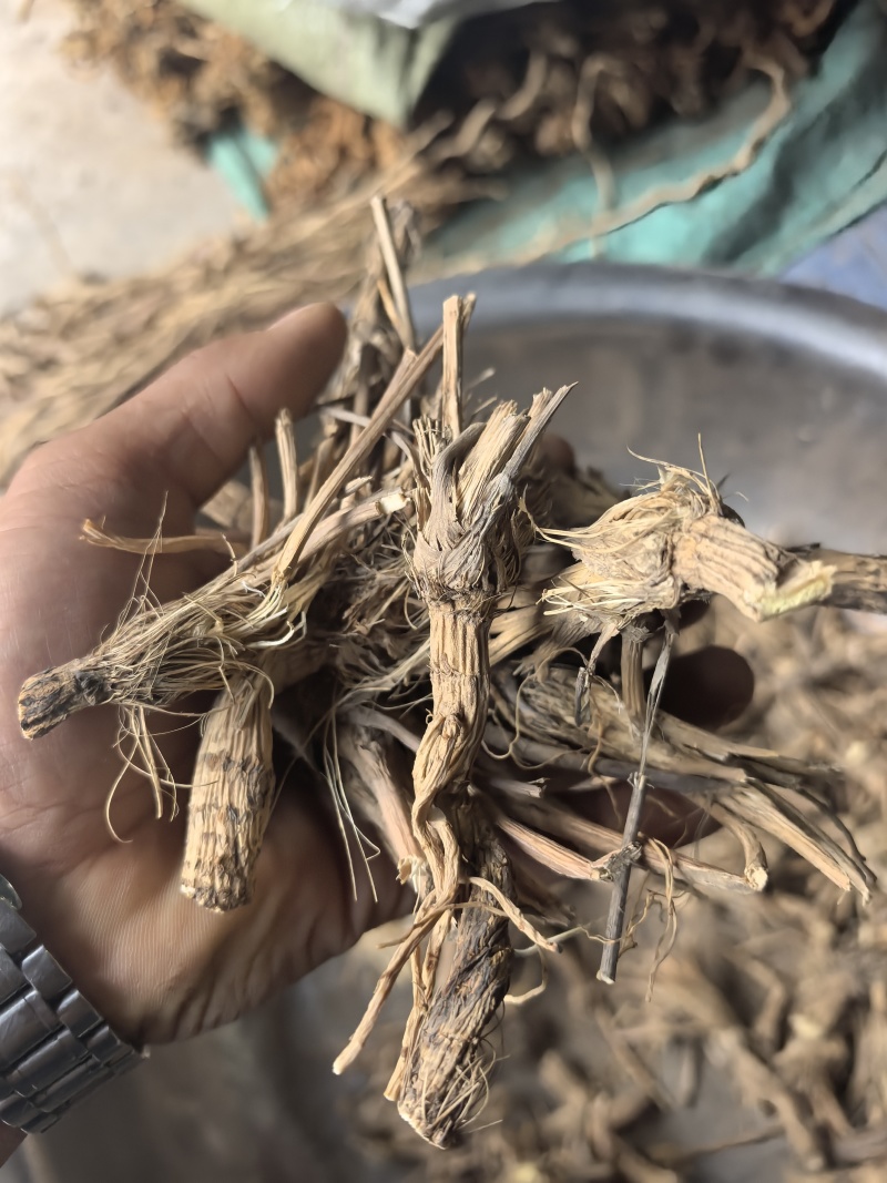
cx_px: 444
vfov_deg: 65.3
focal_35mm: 27
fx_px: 923
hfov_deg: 51.3
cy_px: 592
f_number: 2
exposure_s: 1/405
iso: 2500
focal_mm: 6.98
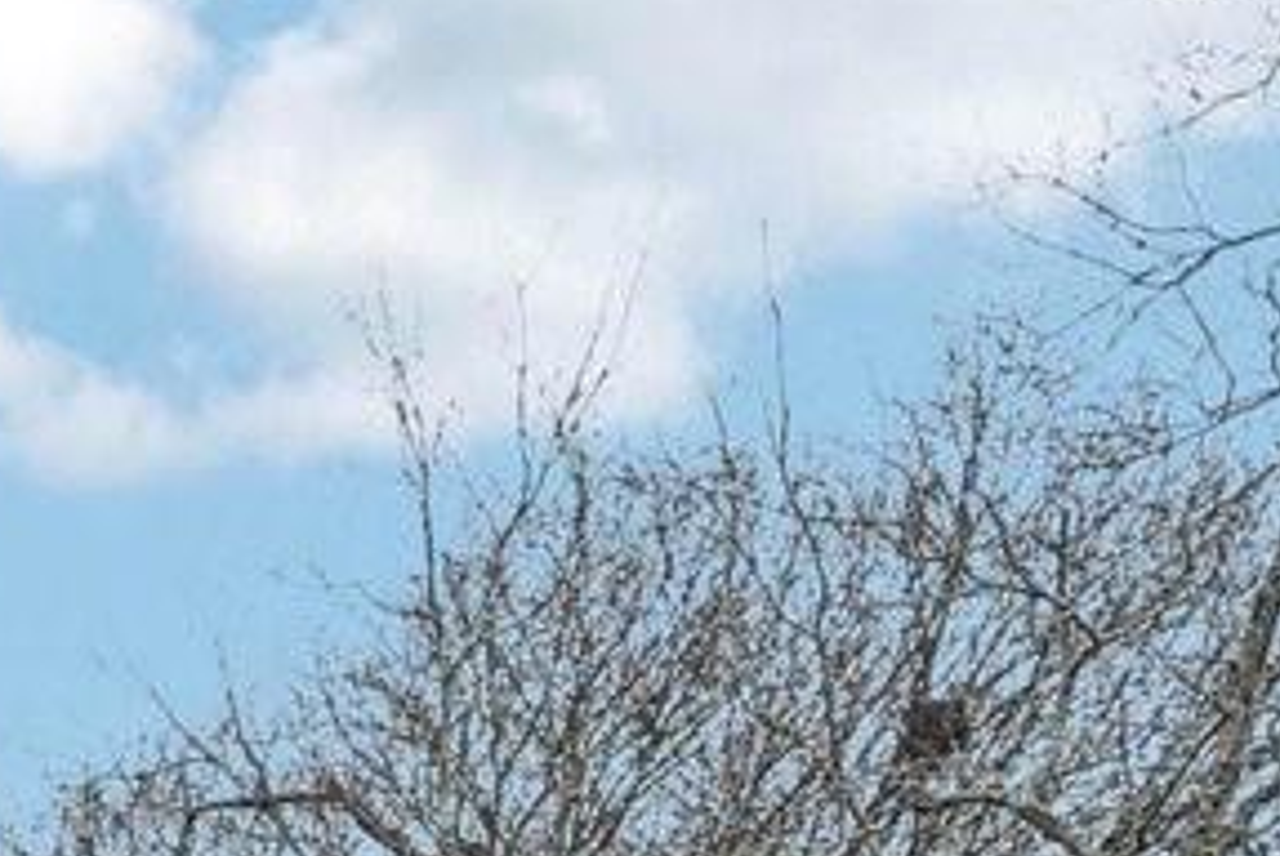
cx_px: -2422
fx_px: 4184
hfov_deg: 11.4
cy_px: 2512
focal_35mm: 118
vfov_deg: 9.4
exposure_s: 1/80
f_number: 8
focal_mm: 16.5
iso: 400
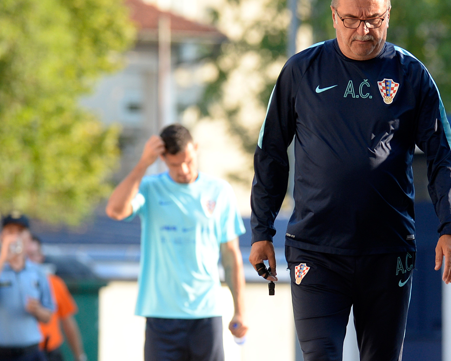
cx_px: 412
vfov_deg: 2.8
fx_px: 7409
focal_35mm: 555
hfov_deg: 3.5
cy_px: 251
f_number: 5
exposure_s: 1/640
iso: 500
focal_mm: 300
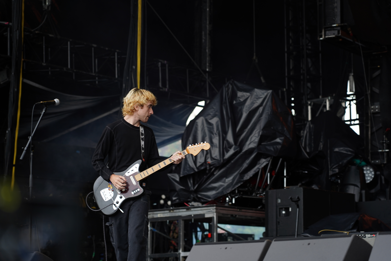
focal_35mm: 105
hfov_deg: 19.5
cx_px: 196
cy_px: 130
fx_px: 1140
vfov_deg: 13.0
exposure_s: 1/125
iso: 250
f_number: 4
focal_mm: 105
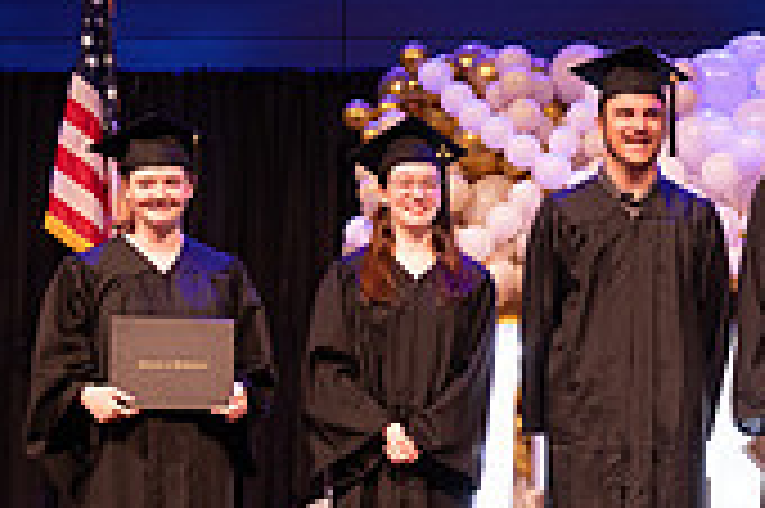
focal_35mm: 106
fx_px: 2250
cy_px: 250
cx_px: 828
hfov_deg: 18.6
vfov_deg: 12.9
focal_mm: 31
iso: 1600
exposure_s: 1/200
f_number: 4
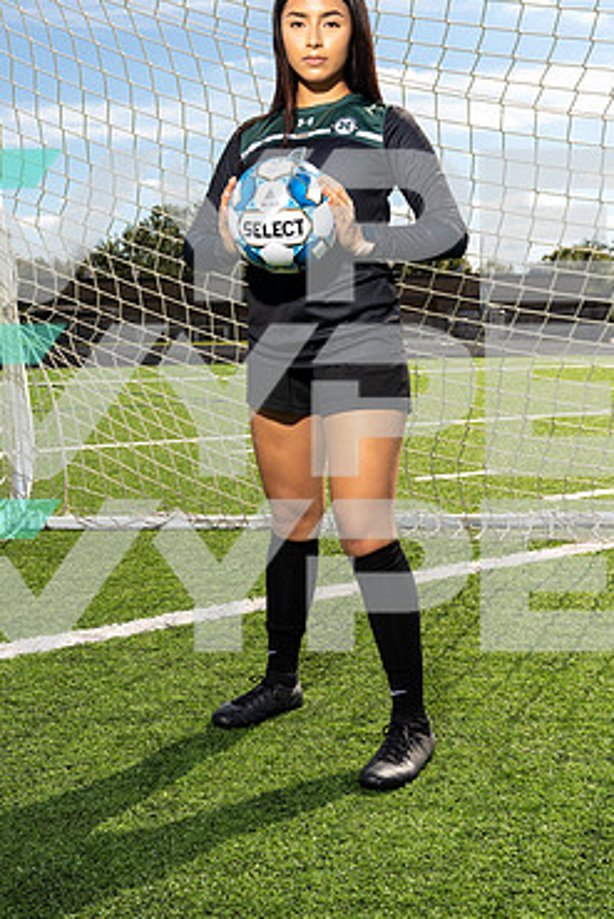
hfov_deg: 29.9
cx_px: 283
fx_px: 1150
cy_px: 402
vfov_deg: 43.5
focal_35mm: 45
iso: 100
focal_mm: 37
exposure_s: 1/250
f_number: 8
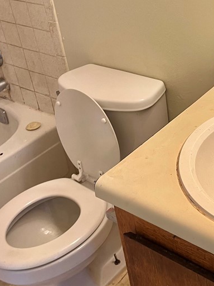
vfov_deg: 36.2
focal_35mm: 52
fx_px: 429
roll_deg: +2.0
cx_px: 201
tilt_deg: -30.0
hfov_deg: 26.9
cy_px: 79
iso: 100
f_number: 1.6
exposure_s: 1/60
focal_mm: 5.1
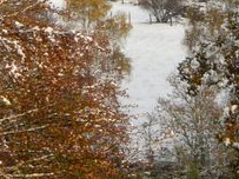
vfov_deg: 2.7
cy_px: -40
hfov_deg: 3.6
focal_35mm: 547
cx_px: 144
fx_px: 3774
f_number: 5.7
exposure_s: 1/100
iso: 125
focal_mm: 33.3
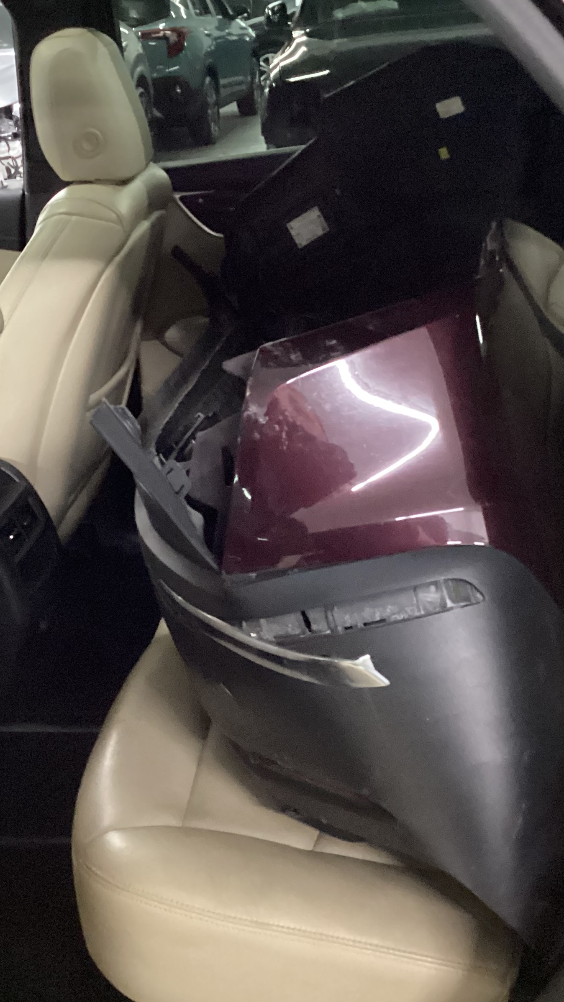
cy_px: 507
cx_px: 236
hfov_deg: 25.9
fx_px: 1223
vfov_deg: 44.6
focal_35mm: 46
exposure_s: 1/20
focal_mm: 3.3
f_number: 2.4
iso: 640
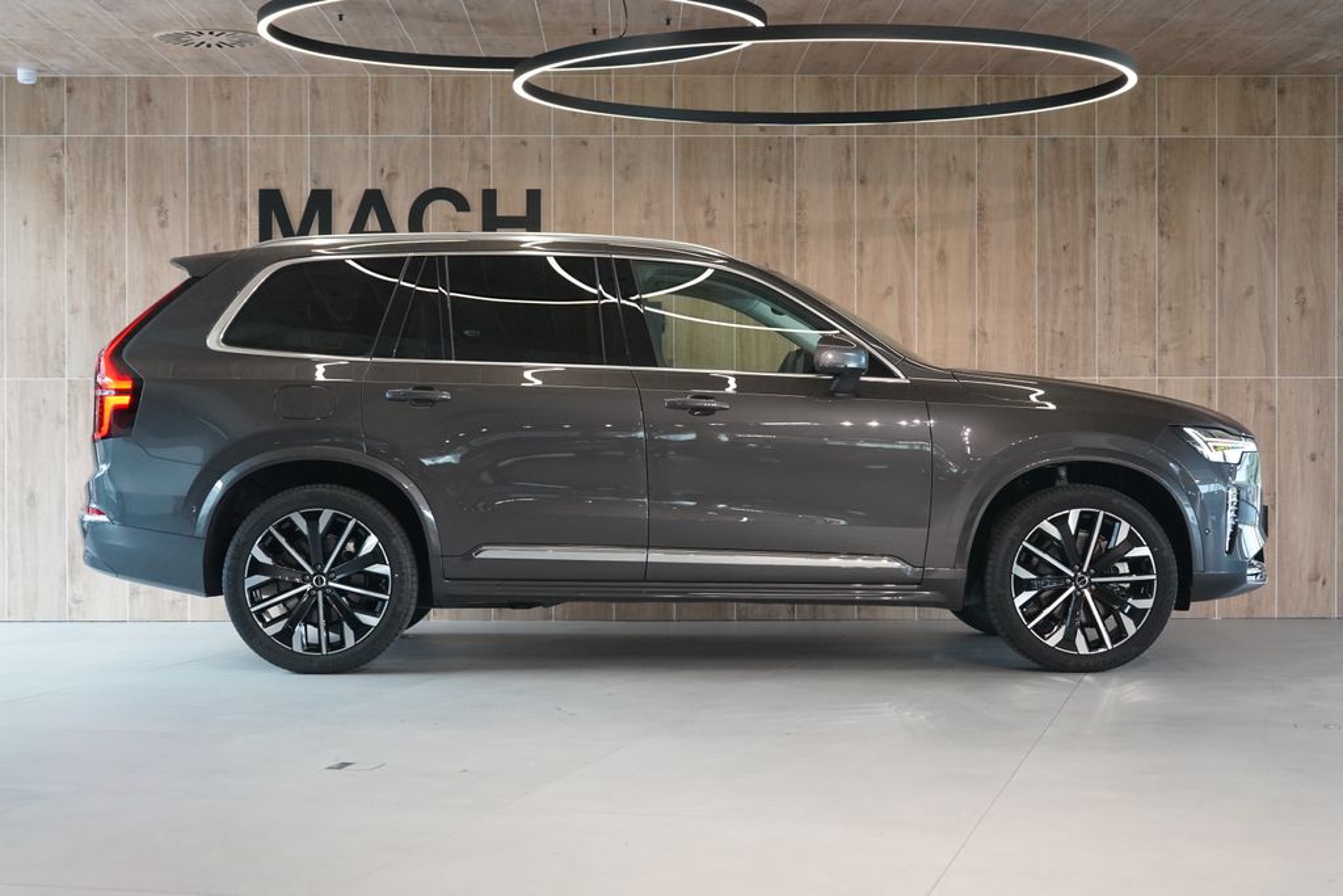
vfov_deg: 21.9
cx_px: 672
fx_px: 2313
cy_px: 448
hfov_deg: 32.4
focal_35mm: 62
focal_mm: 62
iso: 5000
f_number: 5.6
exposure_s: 1/160
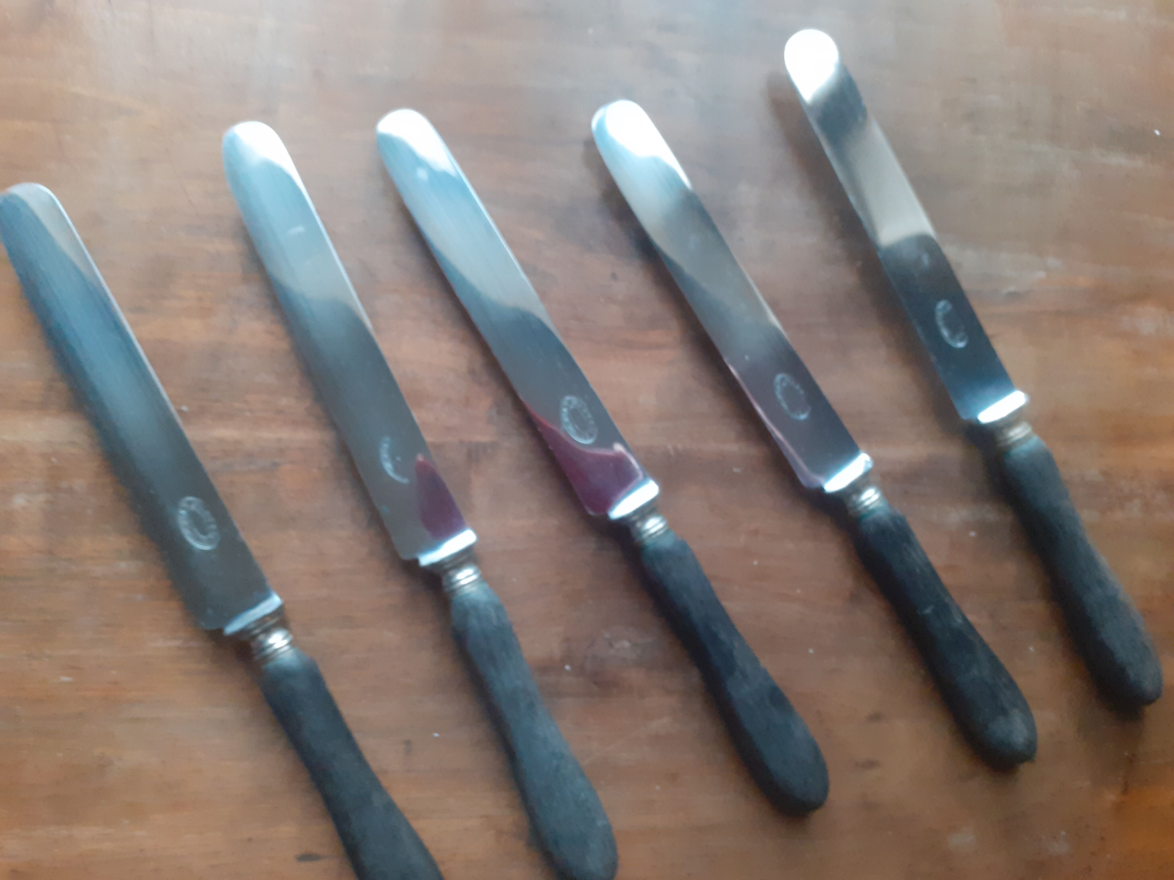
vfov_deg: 51.4
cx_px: 587
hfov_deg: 65.3
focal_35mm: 27
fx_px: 916
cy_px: 440
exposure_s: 1/25
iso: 250
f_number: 1.9
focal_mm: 3.6
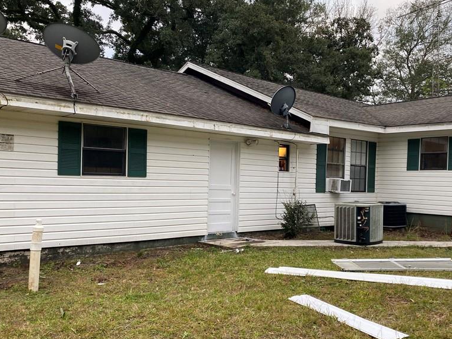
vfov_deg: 40.7
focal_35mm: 35
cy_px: 188
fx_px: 457
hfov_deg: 52.0
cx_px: 283
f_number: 1.8
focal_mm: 4.25
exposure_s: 1/121
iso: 80
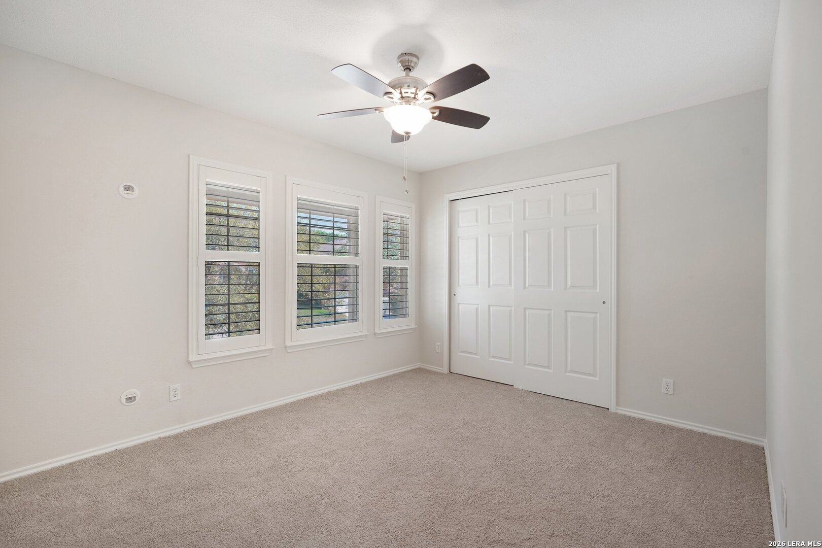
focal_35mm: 16
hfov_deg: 96.7
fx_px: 365
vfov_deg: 73.7
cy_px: 274
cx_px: 411
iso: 400
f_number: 8
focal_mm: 16
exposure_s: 1/10
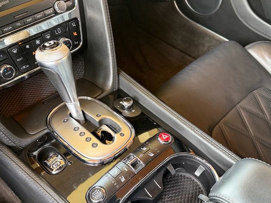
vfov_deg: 39.6
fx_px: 282
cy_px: 105
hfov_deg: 51.3
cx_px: 123
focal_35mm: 36
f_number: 1.78
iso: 250
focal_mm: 6.76
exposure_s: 1/50
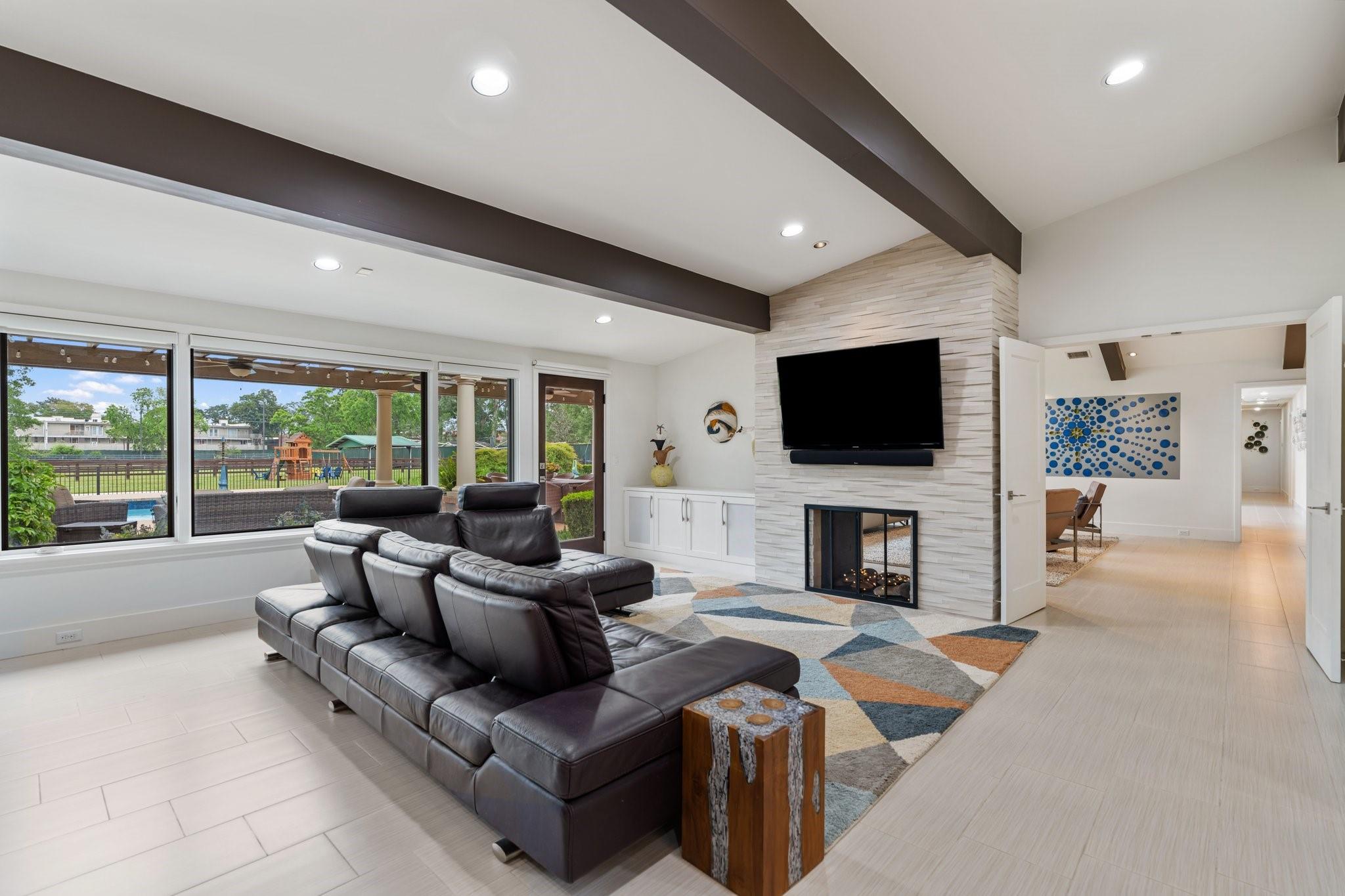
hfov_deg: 96.7
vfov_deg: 73.7
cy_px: 448
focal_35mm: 16
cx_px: 672
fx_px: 598
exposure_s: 1/15
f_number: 5.6
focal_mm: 16
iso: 100
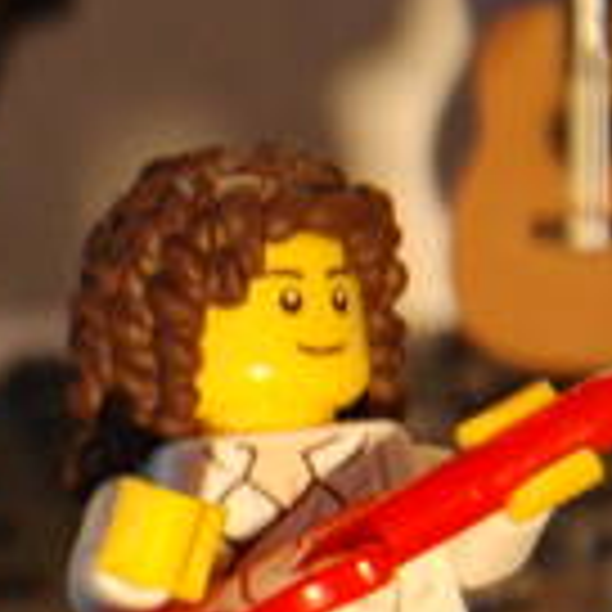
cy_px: 540
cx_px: -1206
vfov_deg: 3.6
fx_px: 9761
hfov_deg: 3.5
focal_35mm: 488
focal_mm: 58
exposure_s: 1/40
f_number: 5.3
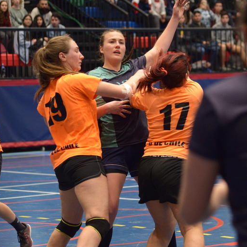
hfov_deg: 9.5
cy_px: 134
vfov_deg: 9.5
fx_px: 1493
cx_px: 147
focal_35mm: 185
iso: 5000
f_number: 4
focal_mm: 110
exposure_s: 1/400
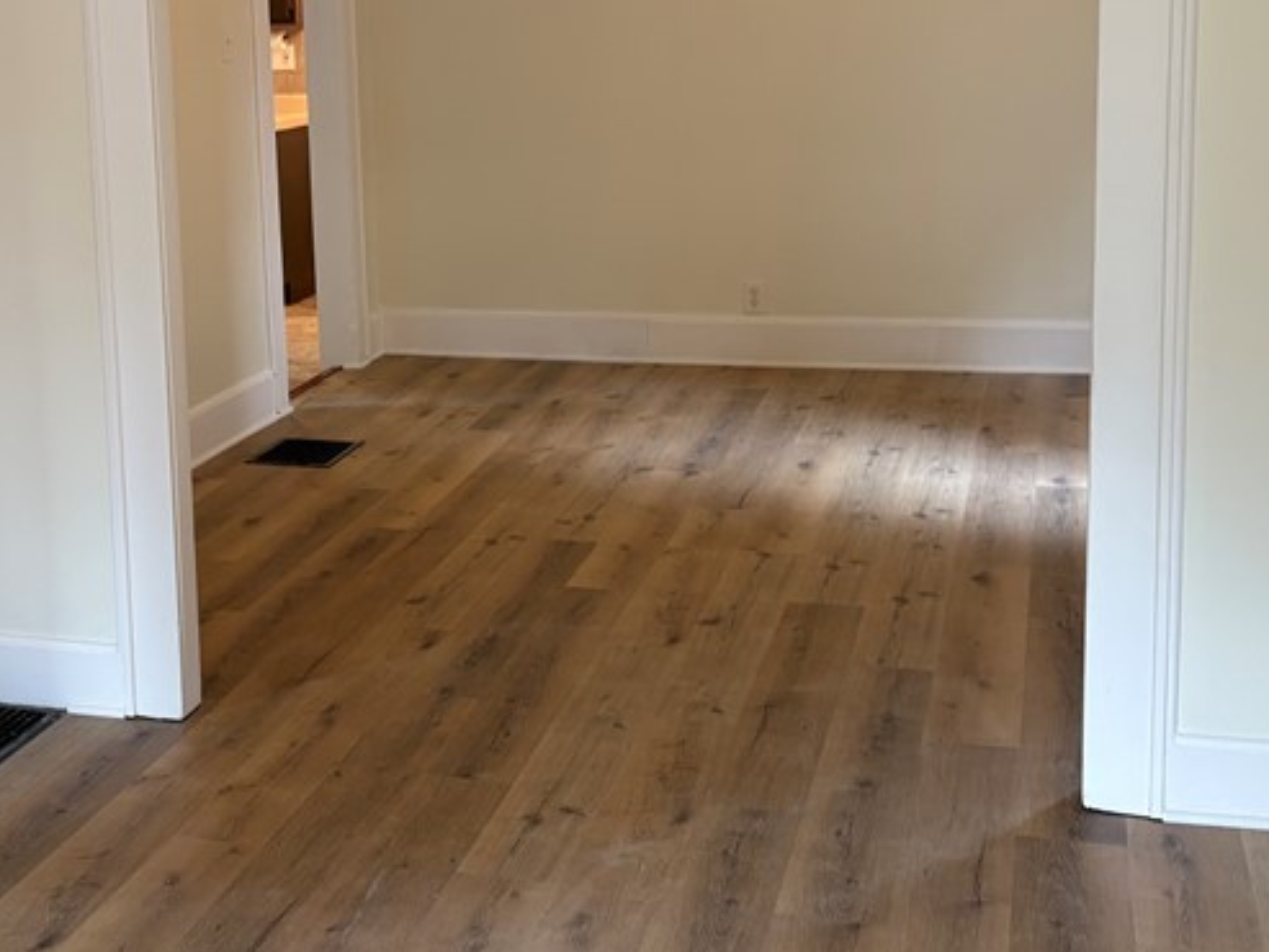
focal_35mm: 54
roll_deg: +3.0
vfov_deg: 26.9
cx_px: 283
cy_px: 345
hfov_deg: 34.6
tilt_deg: -8.6
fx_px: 1980
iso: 125
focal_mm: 5.96
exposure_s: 1/60
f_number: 1.6
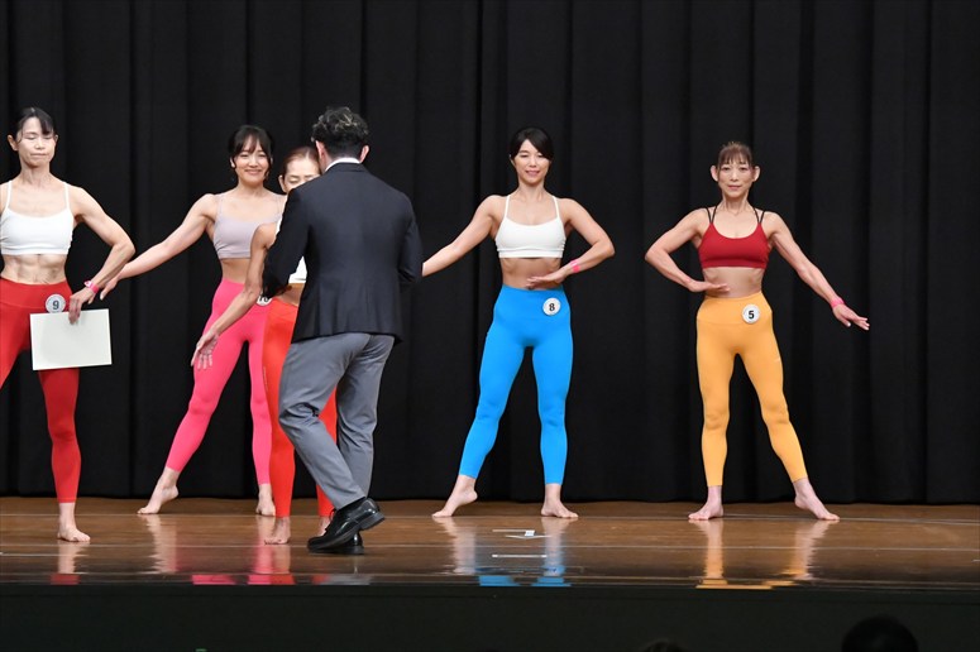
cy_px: 326
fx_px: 5088
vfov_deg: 7.3
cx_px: 490
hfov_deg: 11.0
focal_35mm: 187
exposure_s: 1/400
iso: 8000
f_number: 5.6
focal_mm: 125
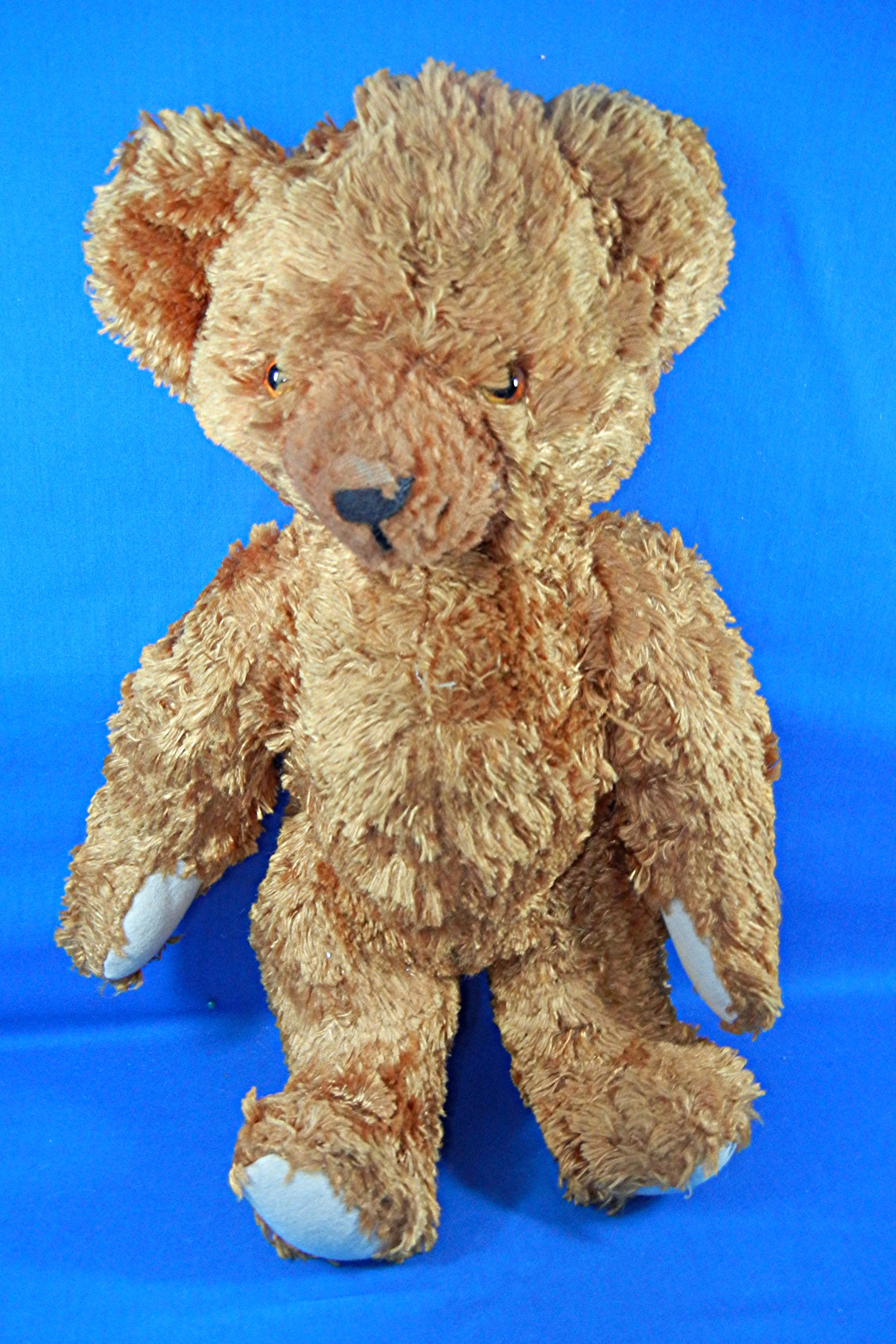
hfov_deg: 41.1
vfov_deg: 58.7
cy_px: 676
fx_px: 1195
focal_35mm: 32
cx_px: 438
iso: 430
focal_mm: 5.4
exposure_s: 1/30
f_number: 3.5
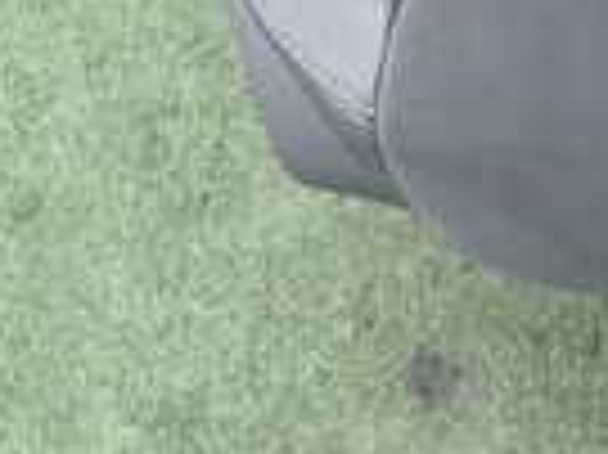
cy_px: -328
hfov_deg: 16.3
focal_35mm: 111
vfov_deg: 12.3
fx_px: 1948
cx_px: 896
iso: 100
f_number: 2.8
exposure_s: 1/160
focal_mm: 4.5
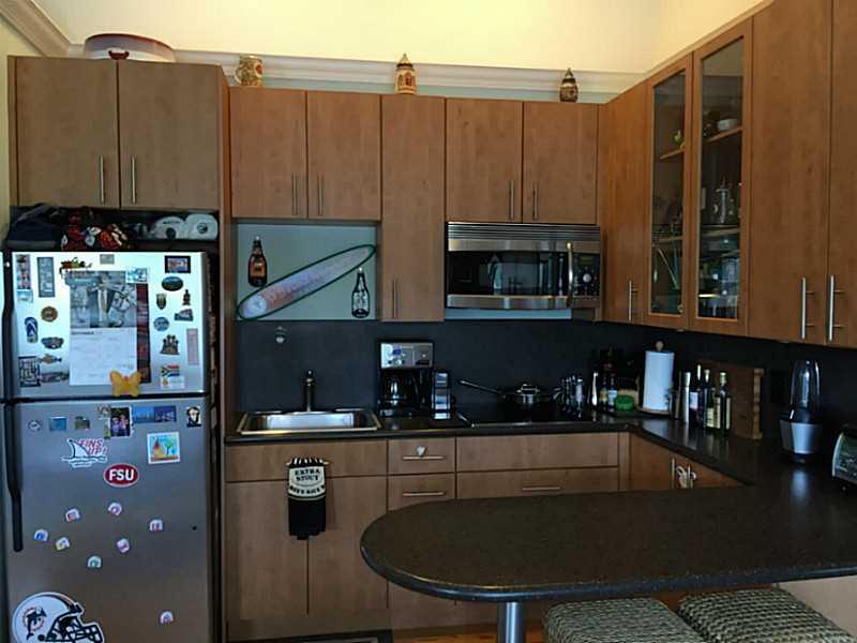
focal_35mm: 29
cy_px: 322
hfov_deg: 61.7
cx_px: 428
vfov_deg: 48.2
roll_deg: -0.5
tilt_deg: -3.5
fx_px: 718
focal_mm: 4.15
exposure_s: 1/30
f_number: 2.2
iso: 125
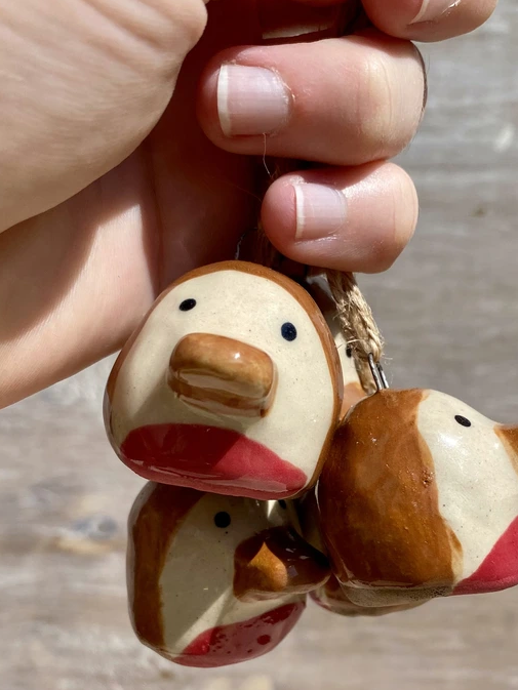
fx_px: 678
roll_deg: +1.5
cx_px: 317
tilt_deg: -21.0
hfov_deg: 41.6
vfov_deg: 53.2
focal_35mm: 34
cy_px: 442
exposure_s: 1/4274
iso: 32
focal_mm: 4.25
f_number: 1.8
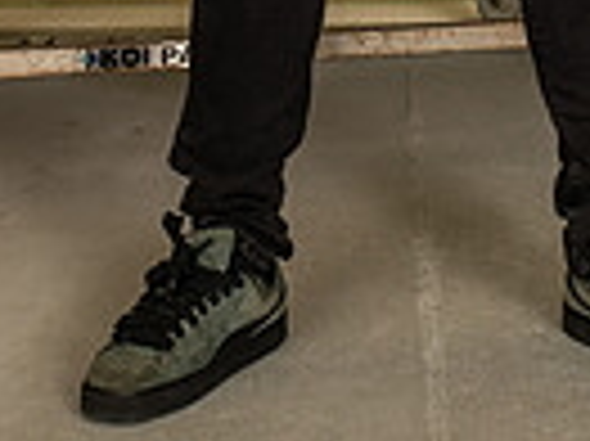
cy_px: -522
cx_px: 450
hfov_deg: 16.5
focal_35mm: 119
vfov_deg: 11.0
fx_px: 2026
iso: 500
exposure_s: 1/250
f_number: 7.1
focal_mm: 36
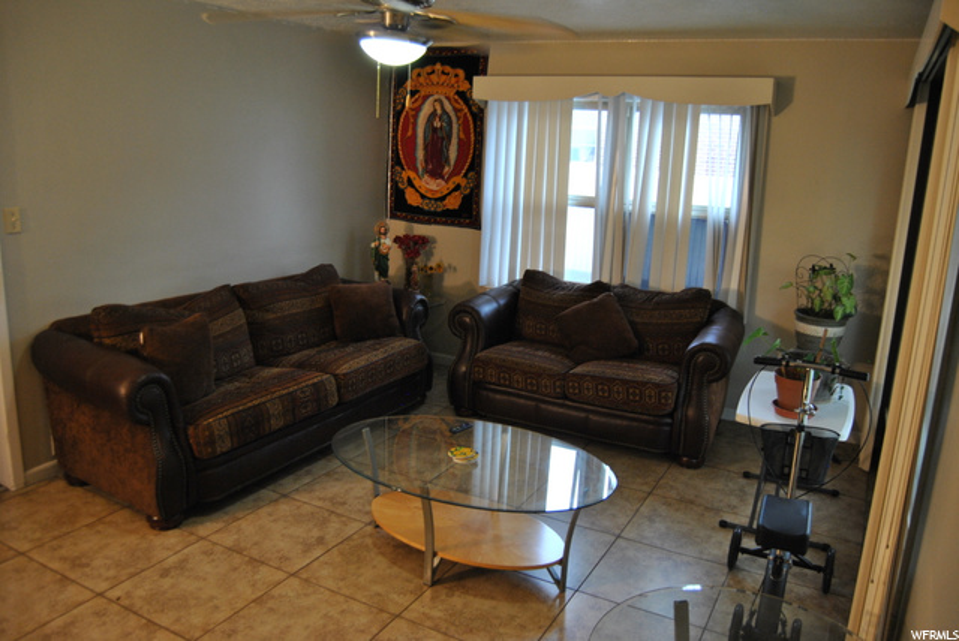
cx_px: 480
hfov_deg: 67.3
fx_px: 720
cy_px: 320
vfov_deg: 48.0
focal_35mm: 27
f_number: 3.5
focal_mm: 18
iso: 400
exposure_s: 1/25
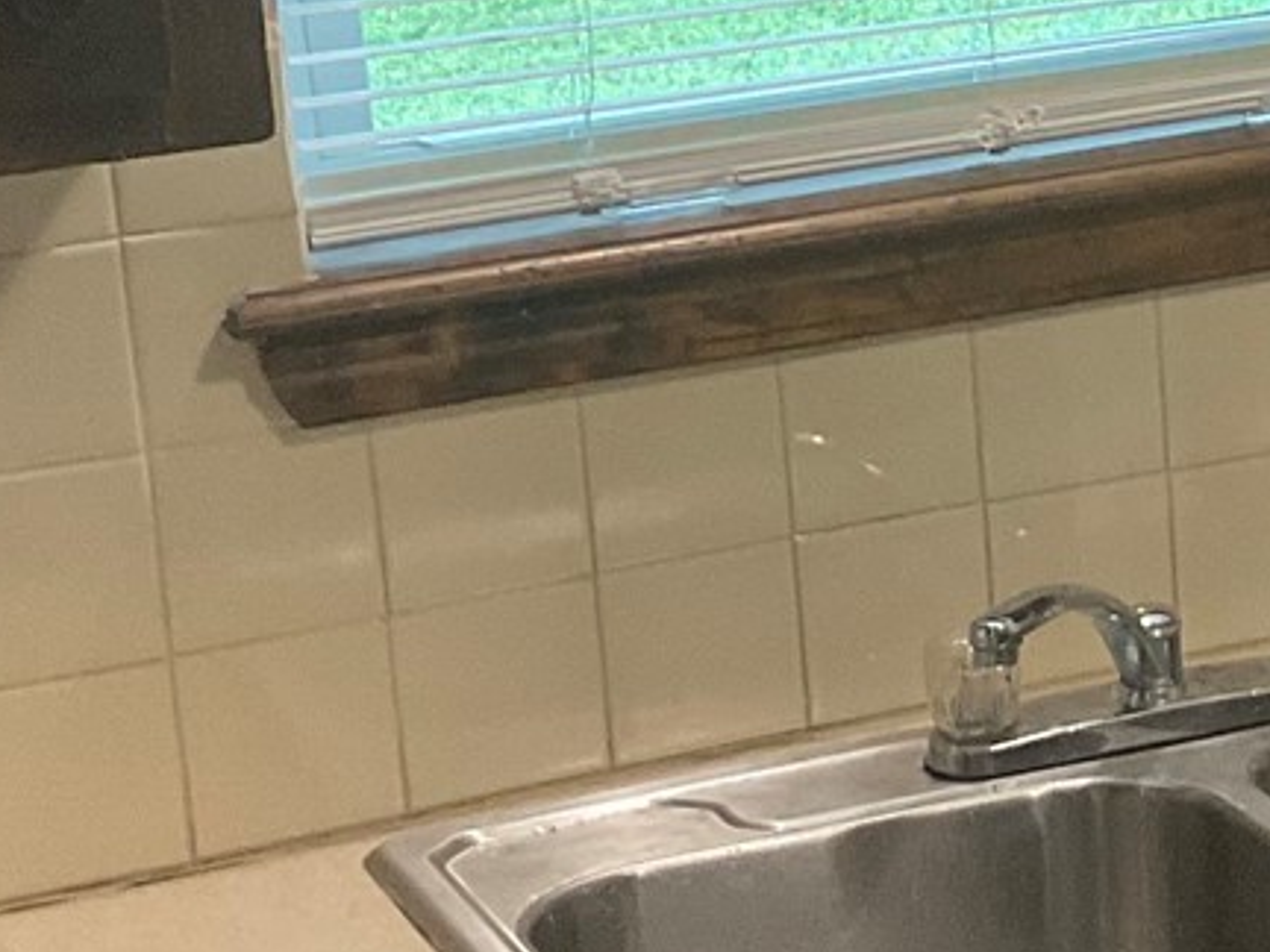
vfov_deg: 11.4
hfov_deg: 14.7
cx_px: 1561
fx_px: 4733
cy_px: 167
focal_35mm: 129
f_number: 1.8
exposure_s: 1/60
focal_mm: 3
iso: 125
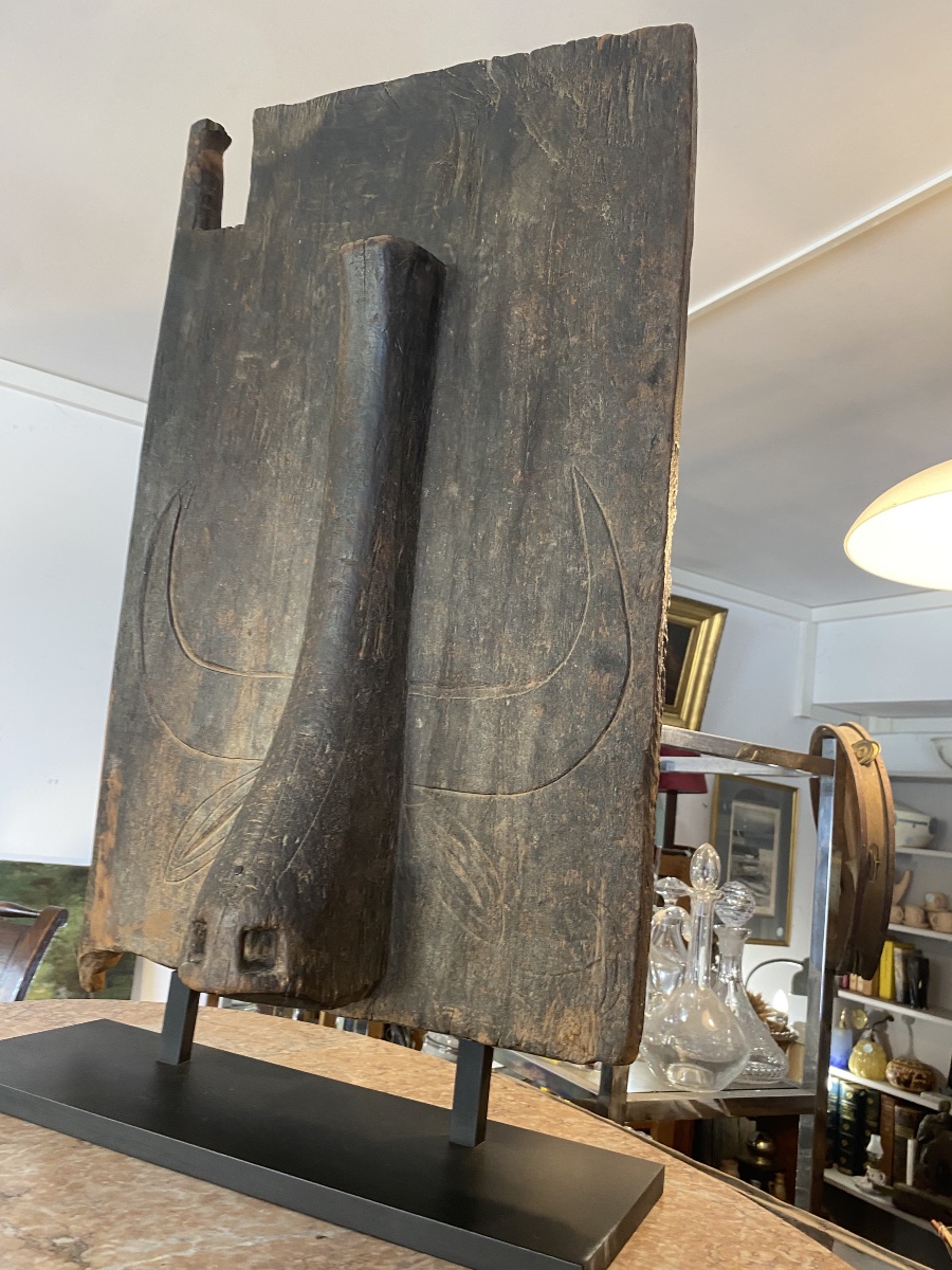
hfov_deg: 53.1
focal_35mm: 26
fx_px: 953
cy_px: 635
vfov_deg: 67.3
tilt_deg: +13.4
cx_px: 476
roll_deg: -8.0
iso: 125
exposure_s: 1/50
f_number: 1.8
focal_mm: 4.25
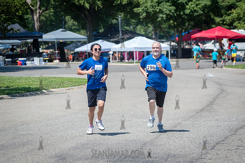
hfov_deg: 14.2
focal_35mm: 144
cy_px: 87
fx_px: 982
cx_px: 112
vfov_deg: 9.5
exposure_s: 1/1600
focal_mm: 112
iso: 200
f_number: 4
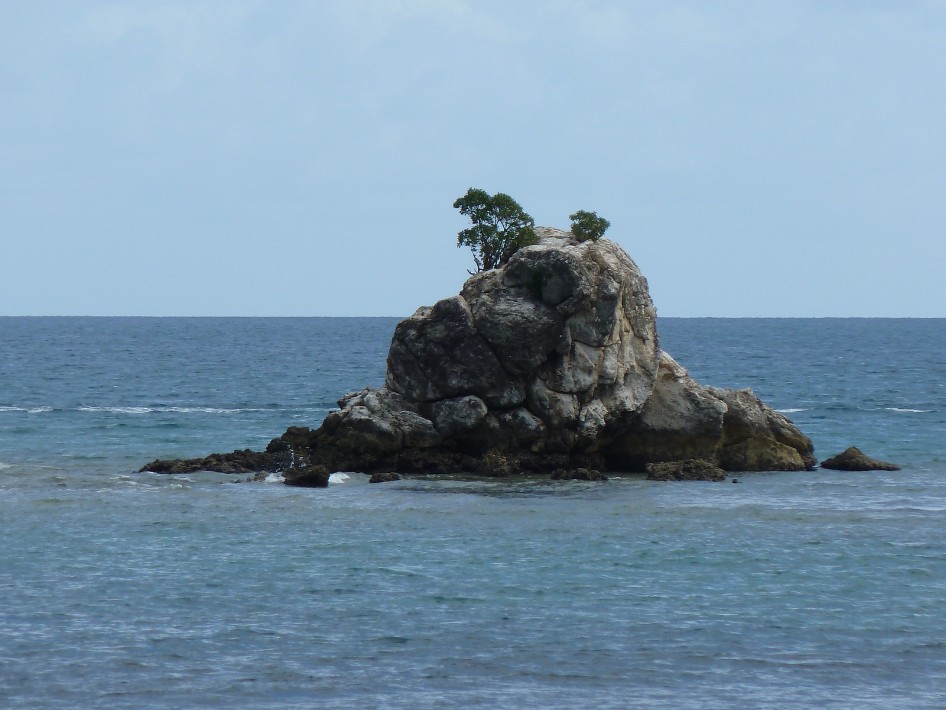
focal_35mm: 399
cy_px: 355
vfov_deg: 3.7
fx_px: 10904
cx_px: 473
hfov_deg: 5.0
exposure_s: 1/500
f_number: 5.6
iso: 80
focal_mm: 49.2
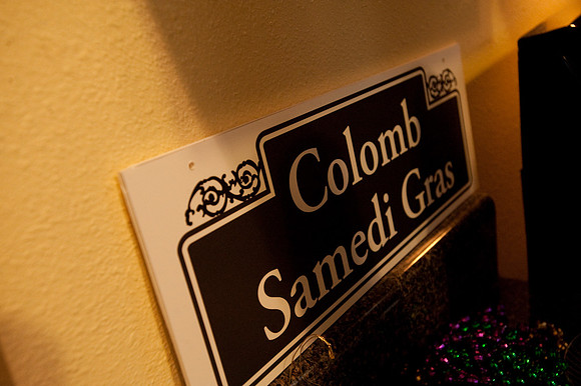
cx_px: 290
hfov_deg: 54.5
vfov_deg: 37.8
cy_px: 193
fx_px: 565
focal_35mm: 35
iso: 2500
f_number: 5.6
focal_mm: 35
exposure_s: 1/100
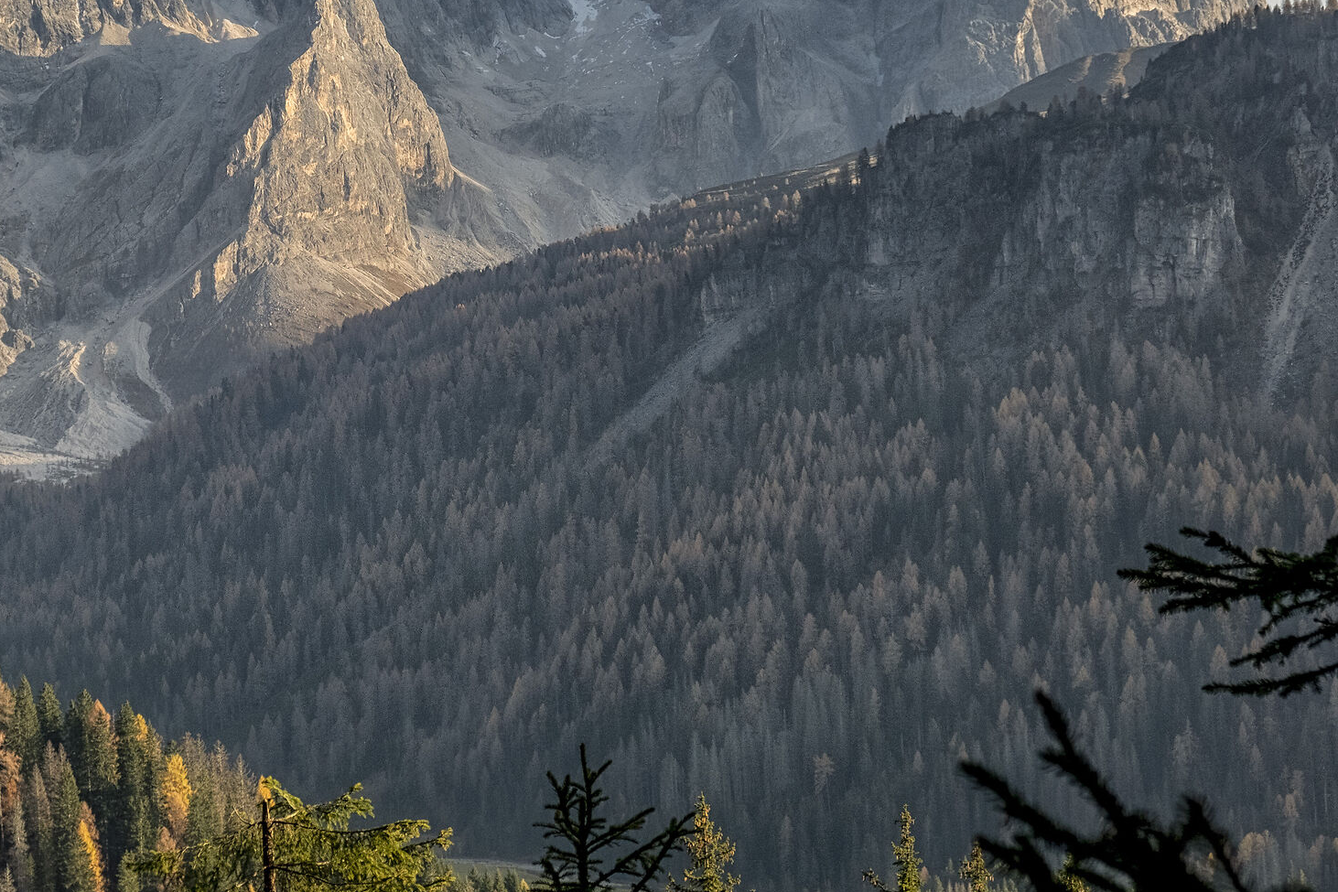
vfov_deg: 12.4
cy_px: 216
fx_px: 4088
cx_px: 262
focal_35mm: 110
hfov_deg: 18.4
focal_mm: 44.4
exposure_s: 1/750
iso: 500
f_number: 6.4
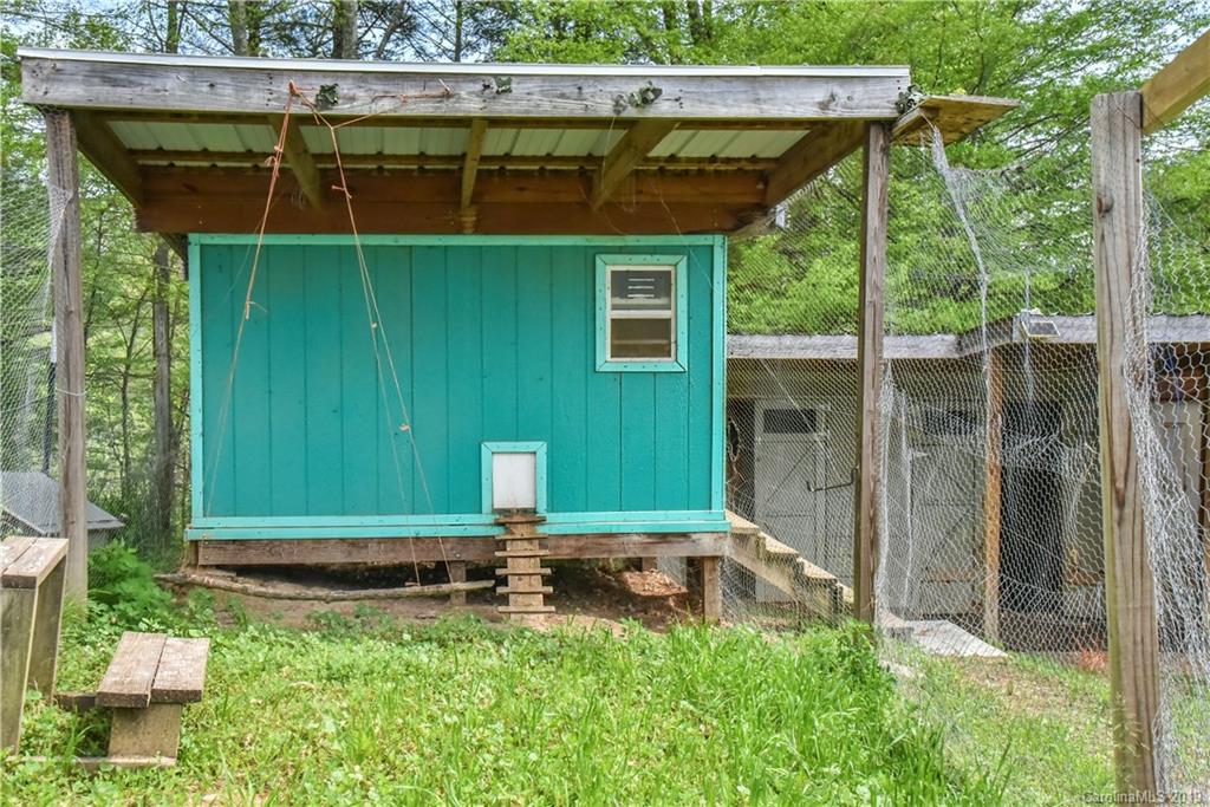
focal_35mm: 38
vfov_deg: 35.1
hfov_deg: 50.7
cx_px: 605
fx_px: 1277
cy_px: 404
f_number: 18
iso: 4000
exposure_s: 1/320
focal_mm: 38
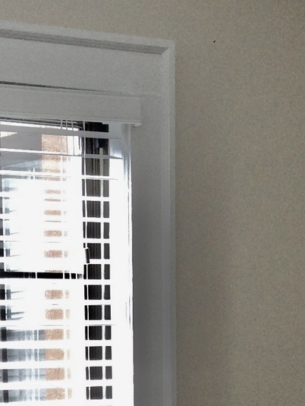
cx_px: 54
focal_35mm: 142
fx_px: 1666
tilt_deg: -10.6
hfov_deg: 10.4
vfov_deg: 12.6
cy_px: 734
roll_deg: +2.1
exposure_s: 1/219
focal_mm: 4.12
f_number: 2.4
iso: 80
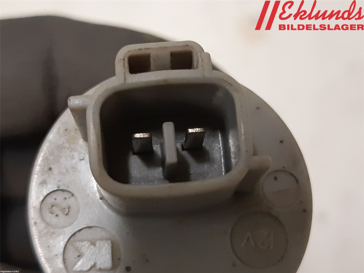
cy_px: 136
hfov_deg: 67.3
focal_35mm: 26
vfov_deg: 53.1
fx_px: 273
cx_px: 182
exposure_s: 1/40
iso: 200
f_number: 1.7
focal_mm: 3.93
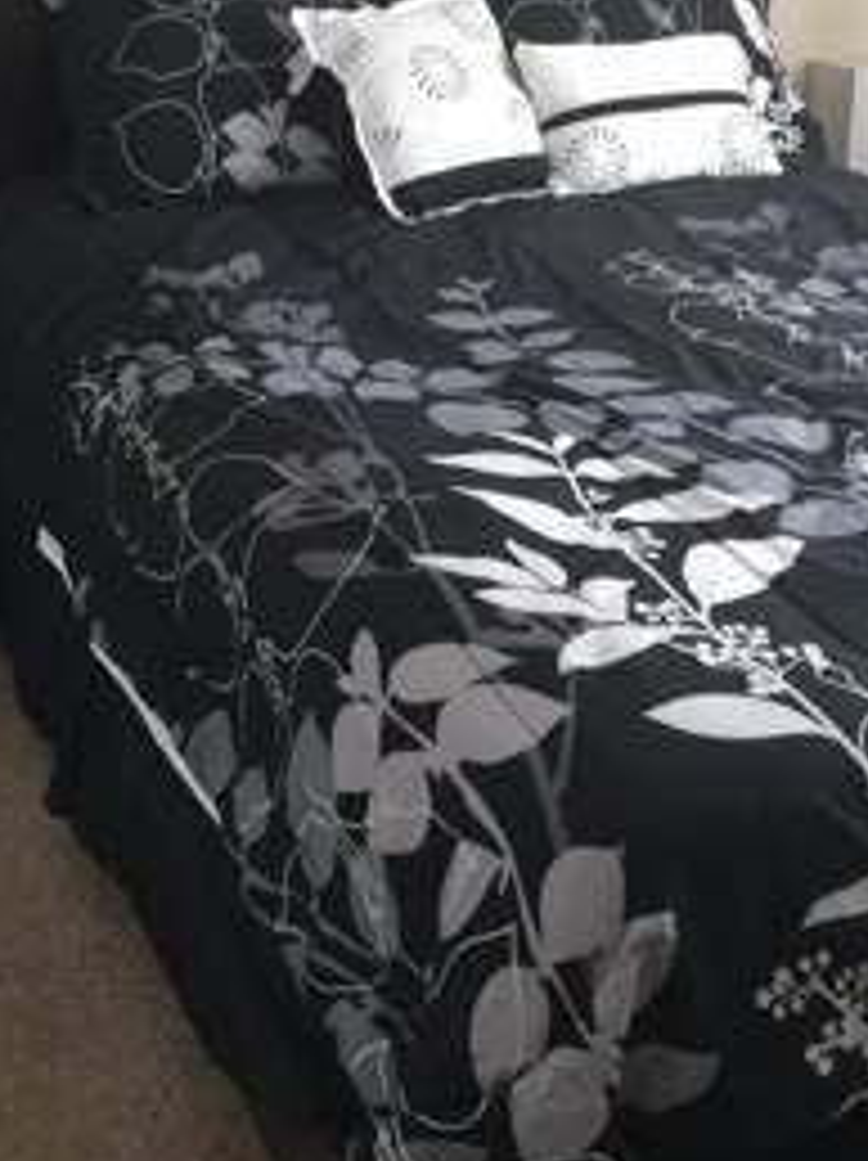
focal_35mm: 54
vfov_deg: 35.2
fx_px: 1808
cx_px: 193
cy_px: 374
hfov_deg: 26.6
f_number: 2.2
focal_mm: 4.15
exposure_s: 1/15
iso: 80
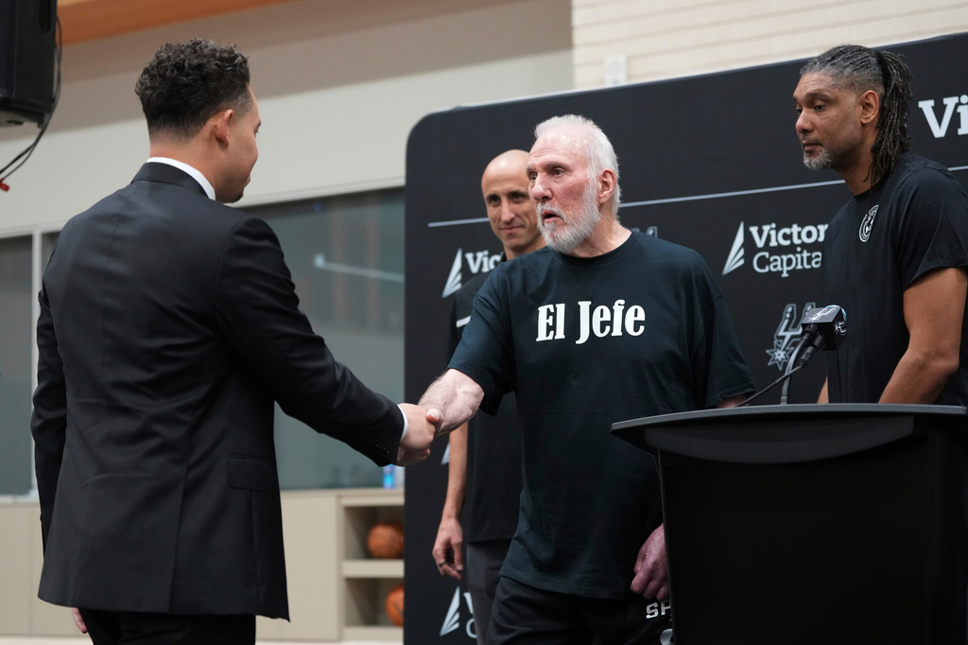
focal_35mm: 70
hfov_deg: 28.9
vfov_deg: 19.4
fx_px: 1882
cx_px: 484
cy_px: 322
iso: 3200
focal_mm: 70
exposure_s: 1/320
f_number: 2.8
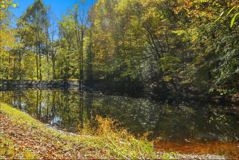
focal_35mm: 32
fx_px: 213
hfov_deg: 58.7
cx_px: 120
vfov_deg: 41.2
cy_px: 80
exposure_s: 1/2000
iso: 250
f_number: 9
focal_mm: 32
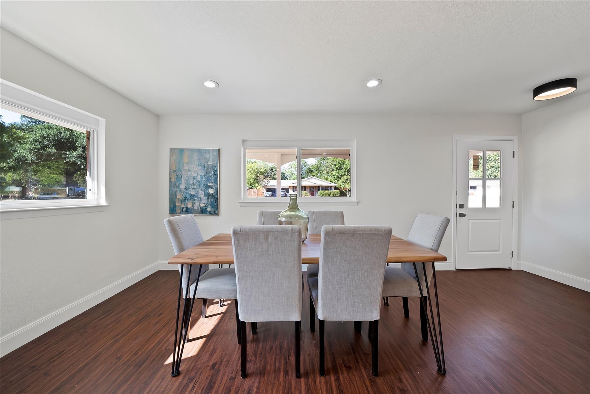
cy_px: 197
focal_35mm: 12
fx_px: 197
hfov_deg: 112.6
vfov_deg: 90.1
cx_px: 295
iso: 640
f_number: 9
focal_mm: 12
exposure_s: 1/6
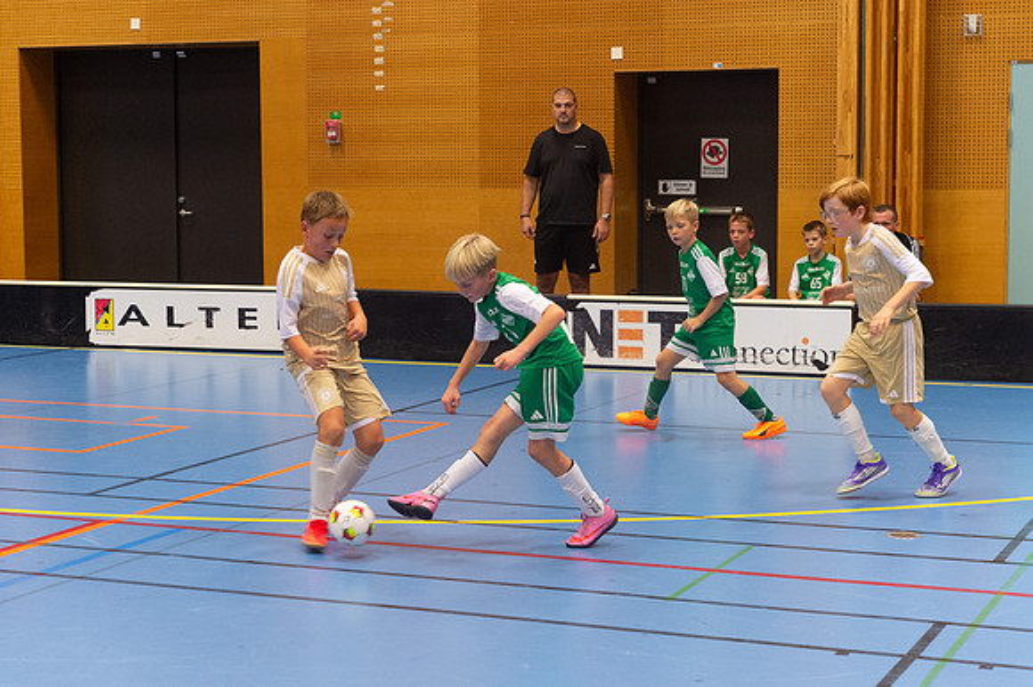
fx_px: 2034
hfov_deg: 28.5
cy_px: 344
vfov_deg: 19.2
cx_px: 516
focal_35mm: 71
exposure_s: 1/400
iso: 4500
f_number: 3.5
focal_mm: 70
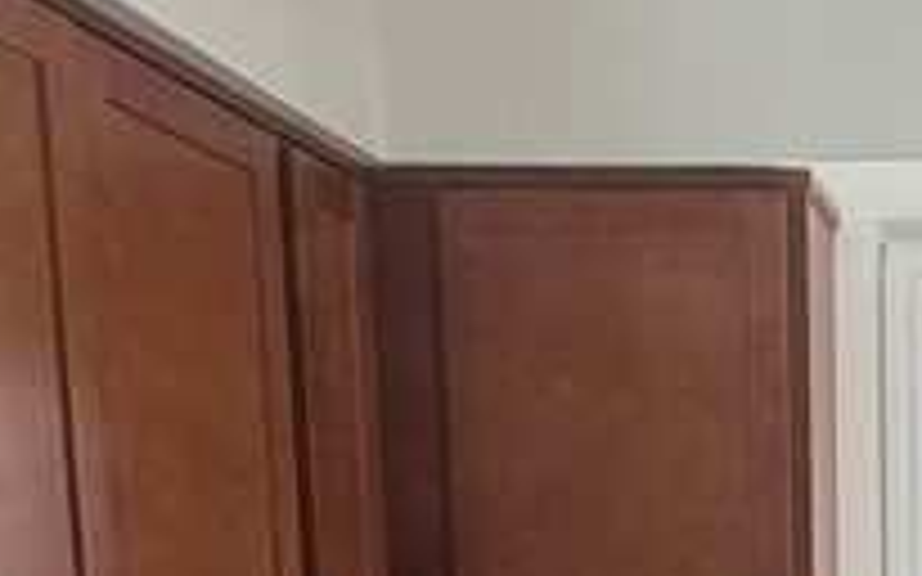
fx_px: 1859
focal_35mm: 74
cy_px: 927
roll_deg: +0.8
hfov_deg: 25.3
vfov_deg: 15.8
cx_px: 1075
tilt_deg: -9.4
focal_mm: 2.22
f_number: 2.2
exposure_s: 1/121
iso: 125
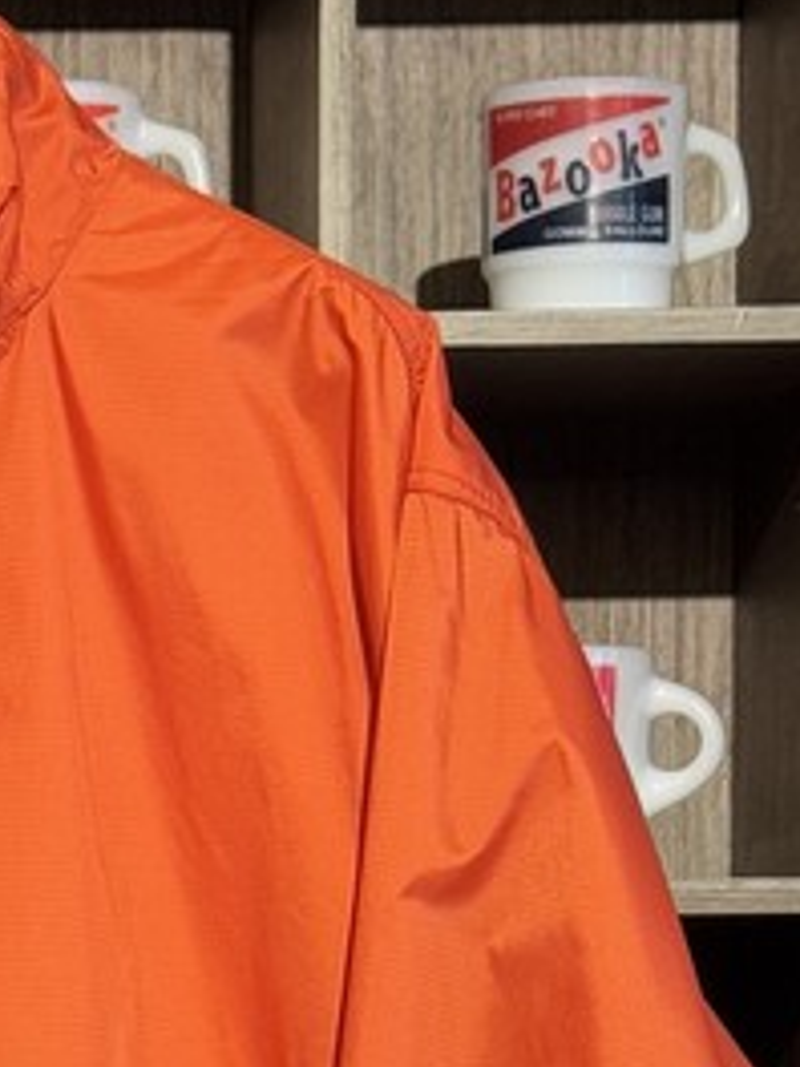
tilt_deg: -3.8
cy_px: 1350
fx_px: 5608
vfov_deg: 10.6
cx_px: -255
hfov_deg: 8.1
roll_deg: +0.7
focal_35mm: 182
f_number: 1.78
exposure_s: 1/60
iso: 160
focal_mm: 6.76
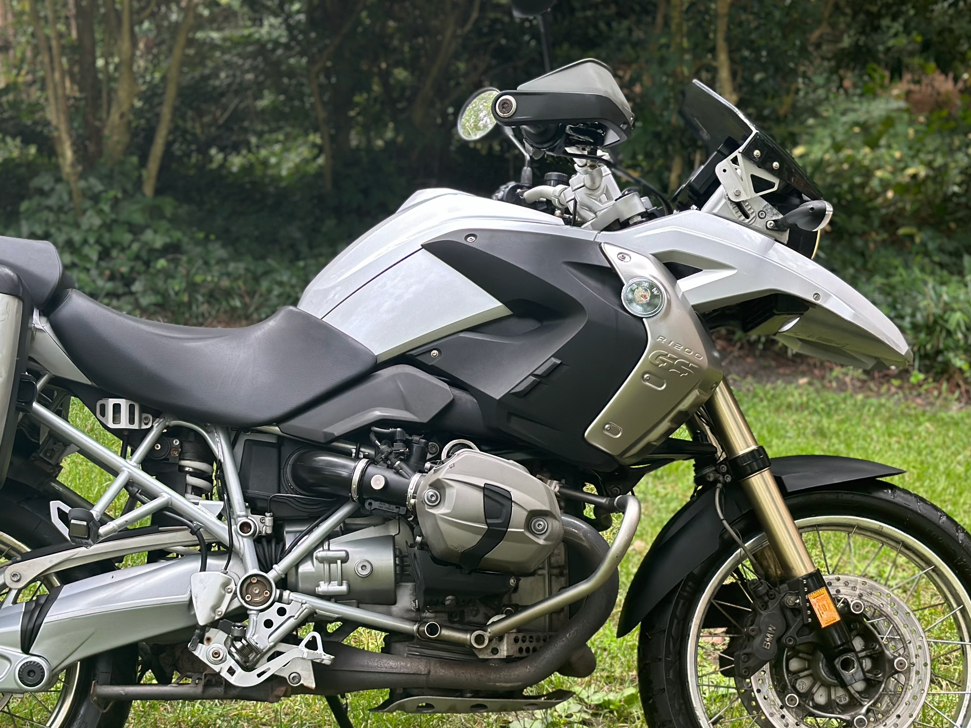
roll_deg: -2.2
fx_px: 1991
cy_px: 483
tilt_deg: -12.7
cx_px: 375
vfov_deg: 20.6
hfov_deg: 27.3
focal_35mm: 71
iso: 64
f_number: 1.78
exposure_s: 1/137
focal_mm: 6.86
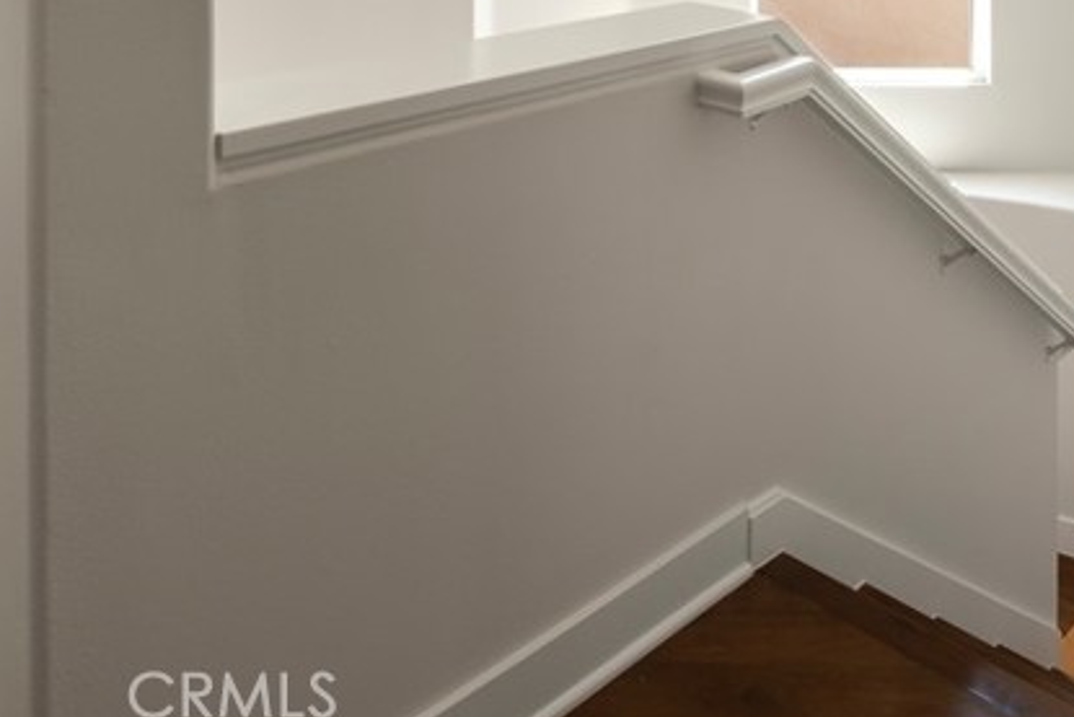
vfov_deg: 30.4
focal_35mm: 37
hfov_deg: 51.9
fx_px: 1104
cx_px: 554
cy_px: -151
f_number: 4
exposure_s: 1/40
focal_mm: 10
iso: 125
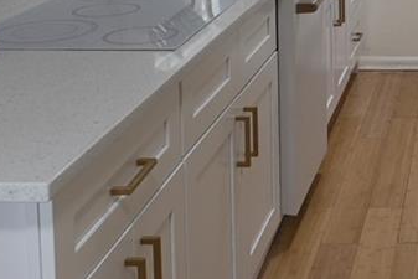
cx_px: 480
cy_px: -97
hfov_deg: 24.5
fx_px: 883
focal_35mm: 76
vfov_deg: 16.8
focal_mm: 11
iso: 100
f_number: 2.2
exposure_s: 1/40
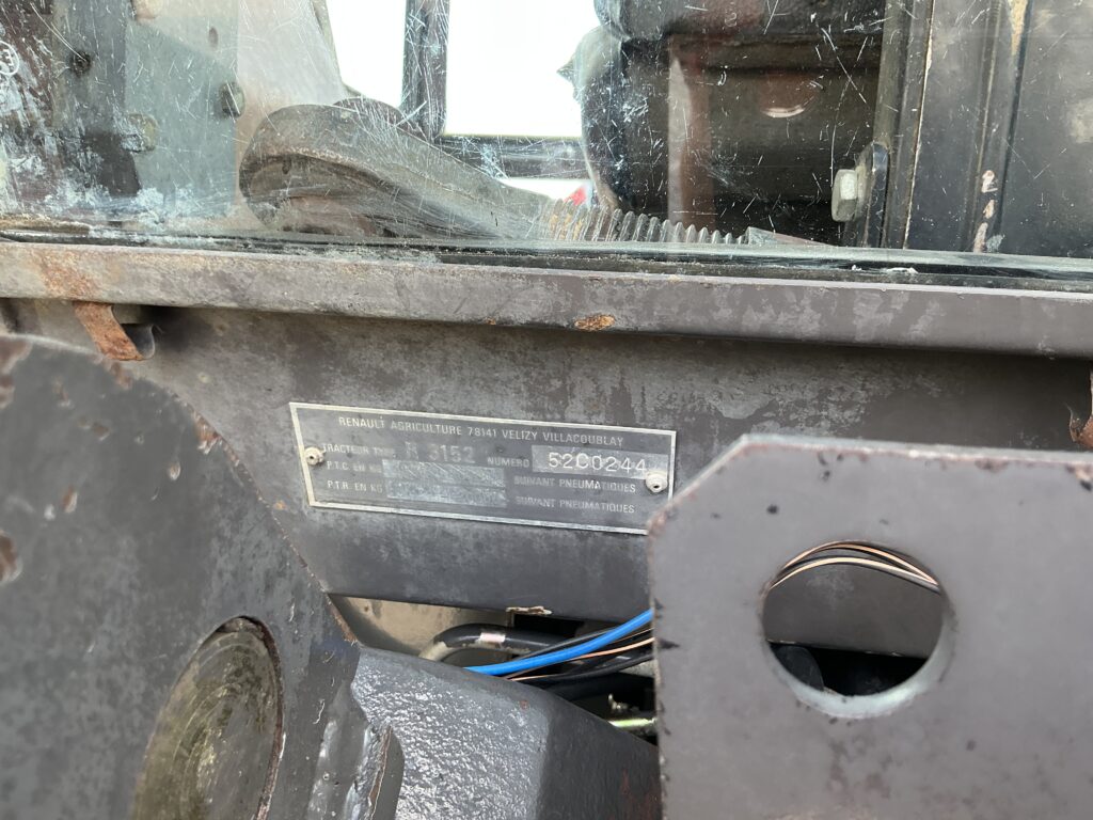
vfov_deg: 49.7
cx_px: 546
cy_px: 410
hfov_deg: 63.4
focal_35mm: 28
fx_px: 884
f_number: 1.8
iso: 40
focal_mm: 3
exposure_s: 1/122
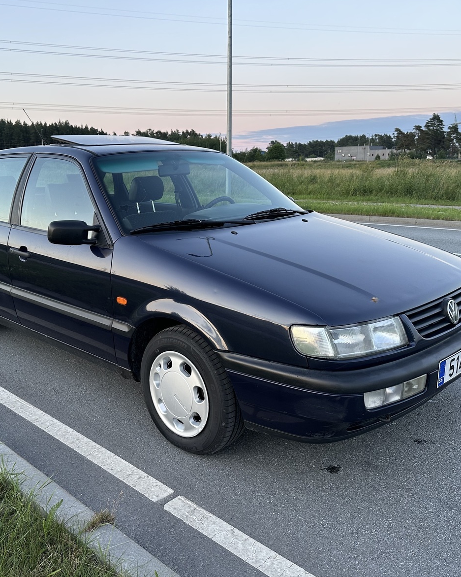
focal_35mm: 32
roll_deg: +0.8
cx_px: 200
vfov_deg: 55.7
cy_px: 293
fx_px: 546
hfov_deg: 45.7
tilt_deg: -12.8
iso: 100
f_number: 1.78
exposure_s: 1/121
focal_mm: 6.86
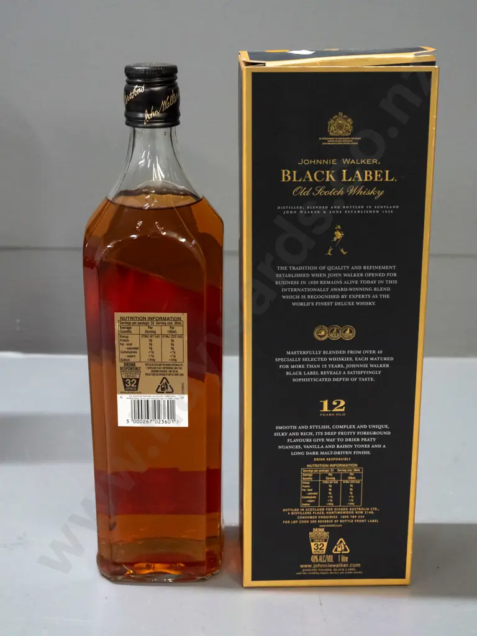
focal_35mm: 56
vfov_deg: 34.3
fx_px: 1029
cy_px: 318
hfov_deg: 26.1
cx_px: 238
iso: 3200
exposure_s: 1/125
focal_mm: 28
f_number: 5.6
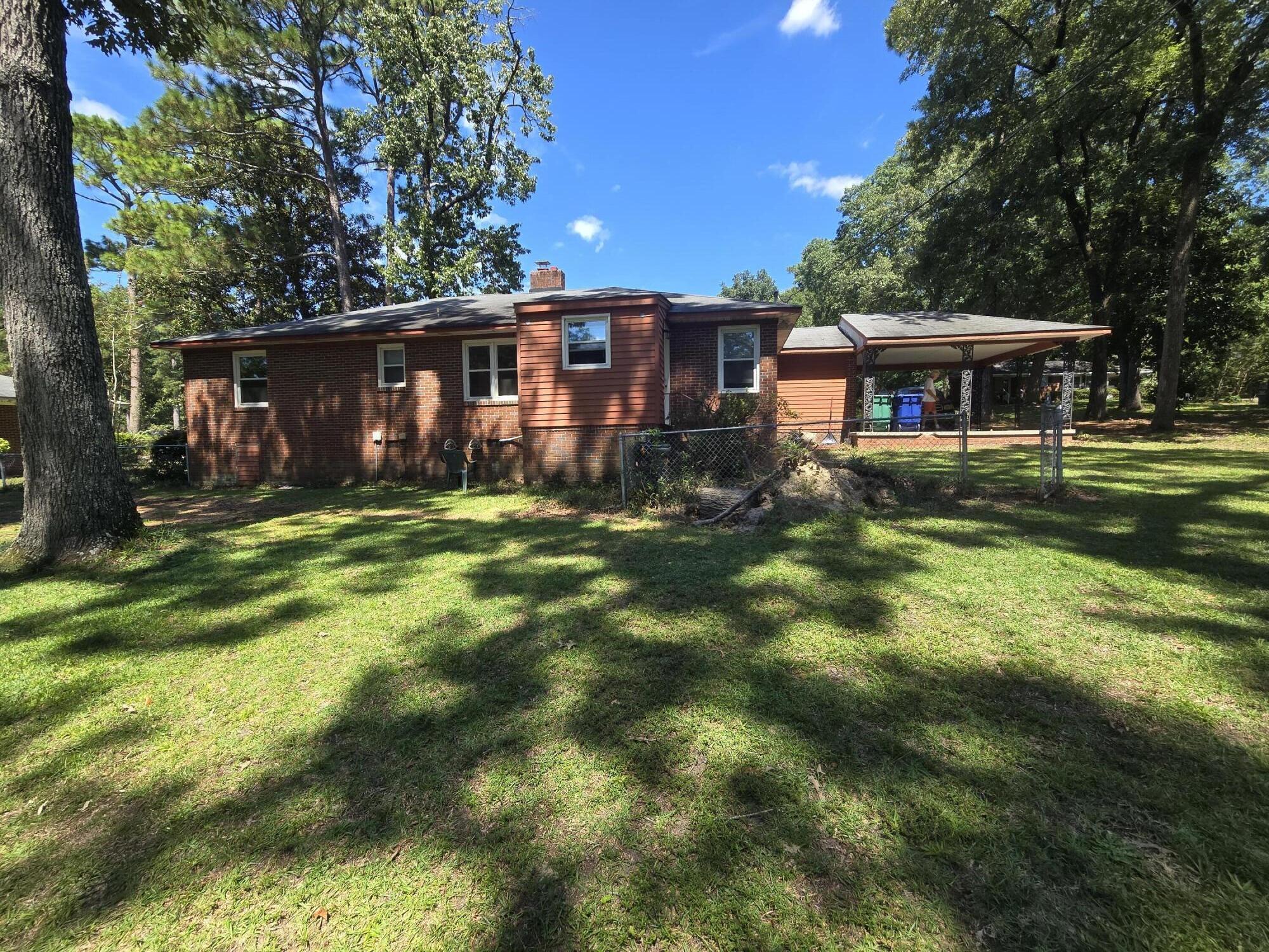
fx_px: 477
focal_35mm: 13
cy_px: 476
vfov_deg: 89.9
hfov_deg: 106.2
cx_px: 634
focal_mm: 2.2
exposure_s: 1/622
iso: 50
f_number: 2.2
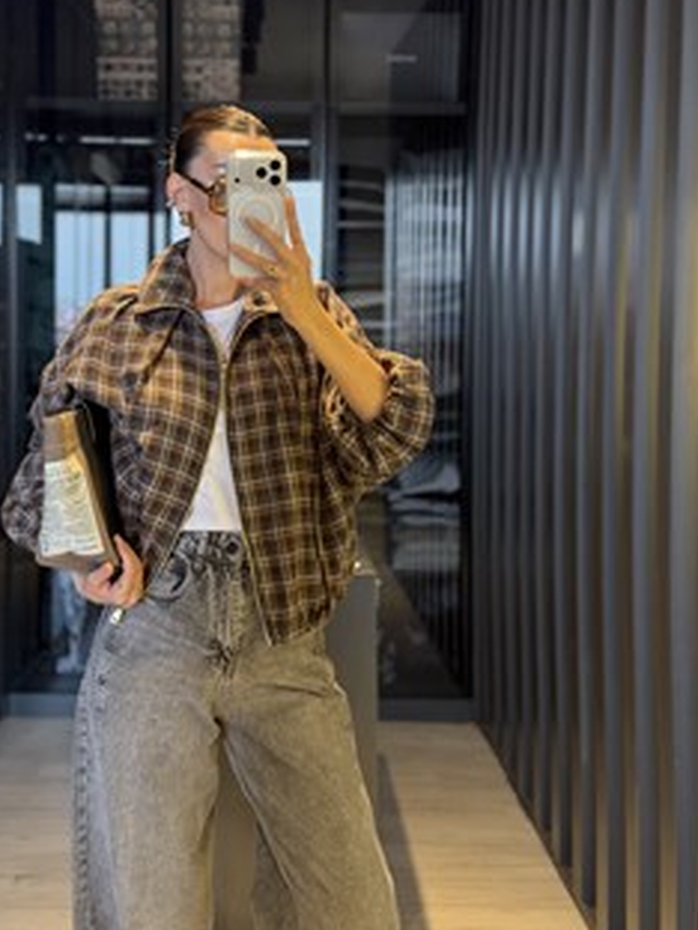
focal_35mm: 41
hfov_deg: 35.1
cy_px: 323
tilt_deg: -14.6
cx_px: 301
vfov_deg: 45.2
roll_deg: -0.9
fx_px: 1102
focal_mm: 6.76
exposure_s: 1/121
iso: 200
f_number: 1.78
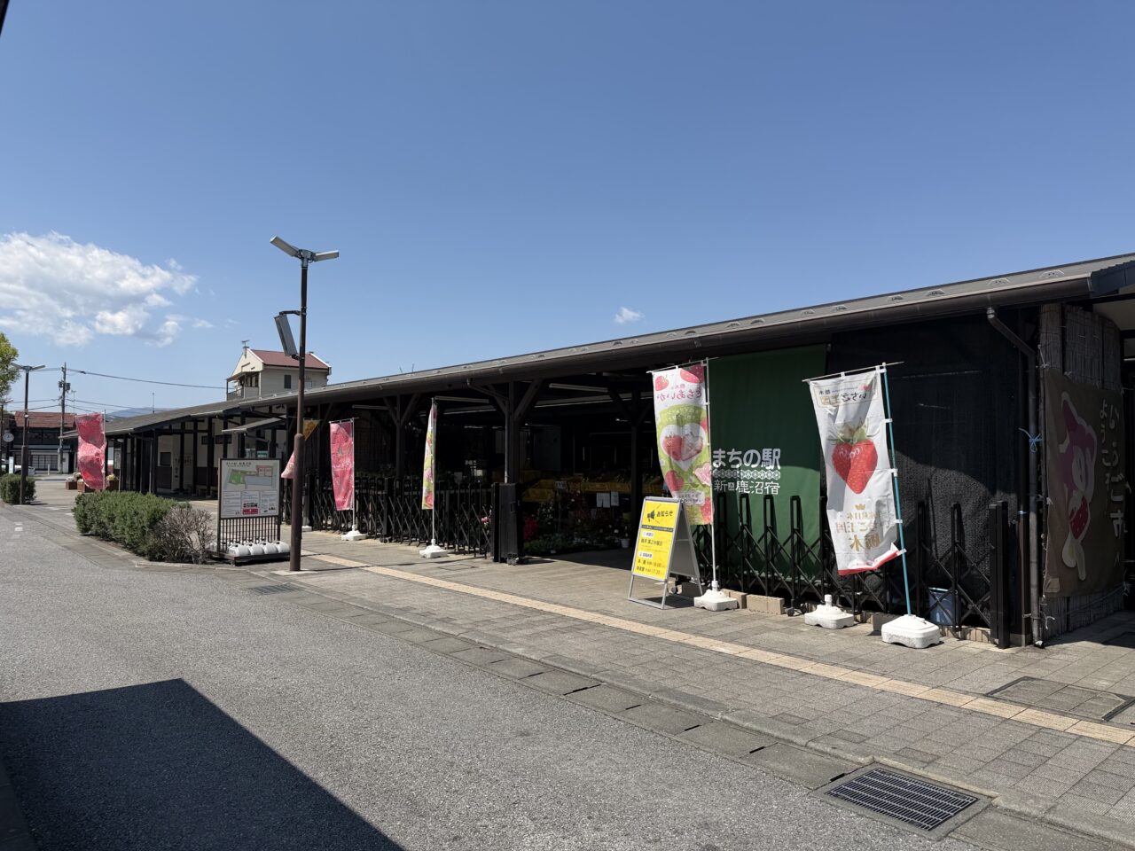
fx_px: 787
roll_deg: +1.0
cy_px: 426
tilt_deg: +2.8
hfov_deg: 71.6
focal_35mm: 24
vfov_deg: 56.8
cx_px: 568
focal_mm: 6.76
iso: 80
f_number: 1.78
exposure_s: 1/5714
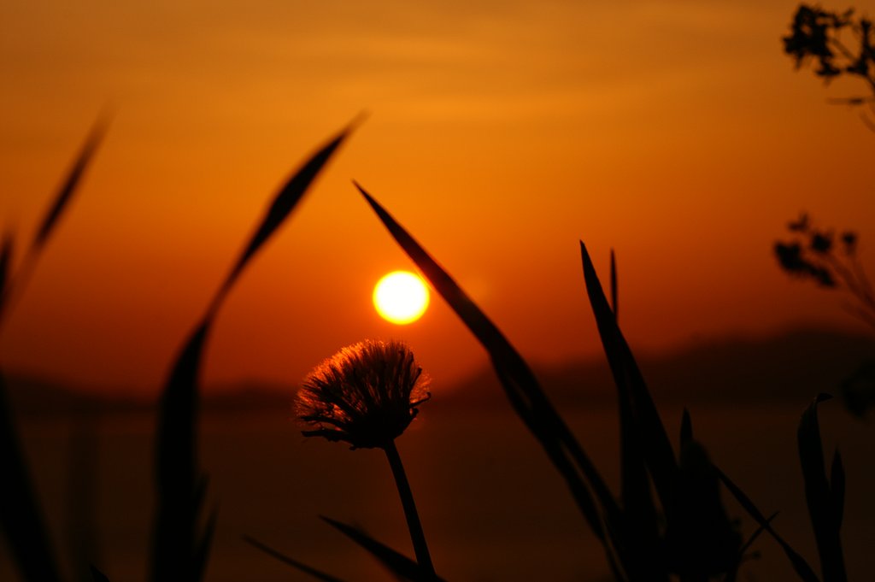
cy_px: 291
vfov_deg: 10.7
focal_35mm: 128
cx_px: 438
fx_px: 3096
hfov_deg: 16.1
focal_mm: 85
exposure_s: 1/320
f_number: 11
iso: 100
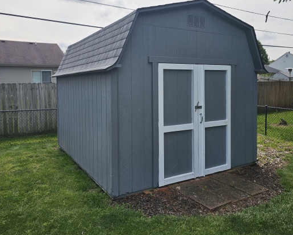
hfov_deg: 60.4
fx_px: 252
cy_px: 101
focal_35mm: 29
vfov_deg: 49.8
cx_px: 154
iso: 10
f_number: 1.7
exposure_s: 1/792
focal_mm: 6.3
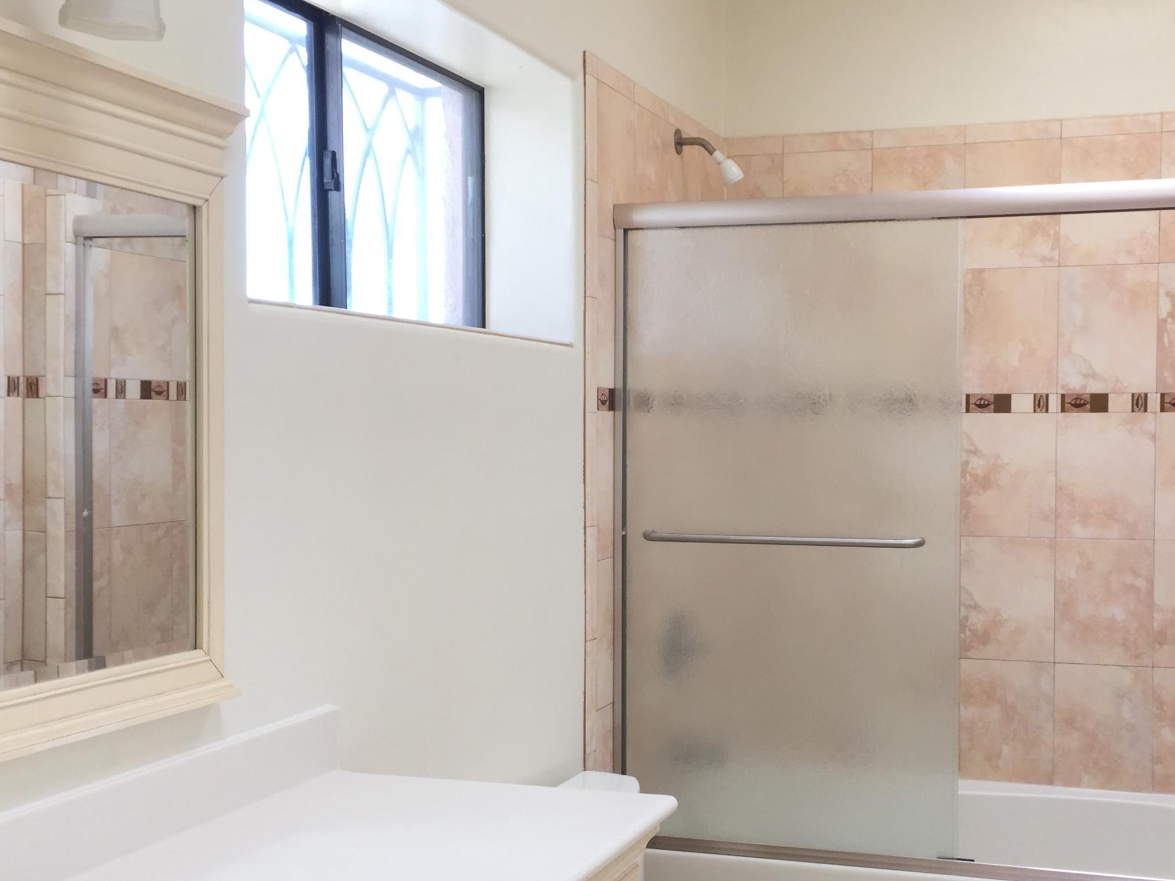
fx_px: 1459
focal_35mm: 43
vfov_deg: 33.5
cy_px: 520
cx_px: 717
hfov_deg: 43.6
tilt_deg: -3.1
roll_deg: -0.6
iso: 50
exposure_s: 1/120
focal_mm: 4.15
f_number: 2.2
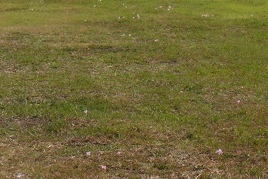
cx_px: 76
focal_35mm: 216
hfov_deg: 9.5
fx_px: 1609
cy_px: 50
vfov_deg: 6.4
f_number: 4.7
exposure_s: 1/1000
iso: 125
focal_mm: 12.6
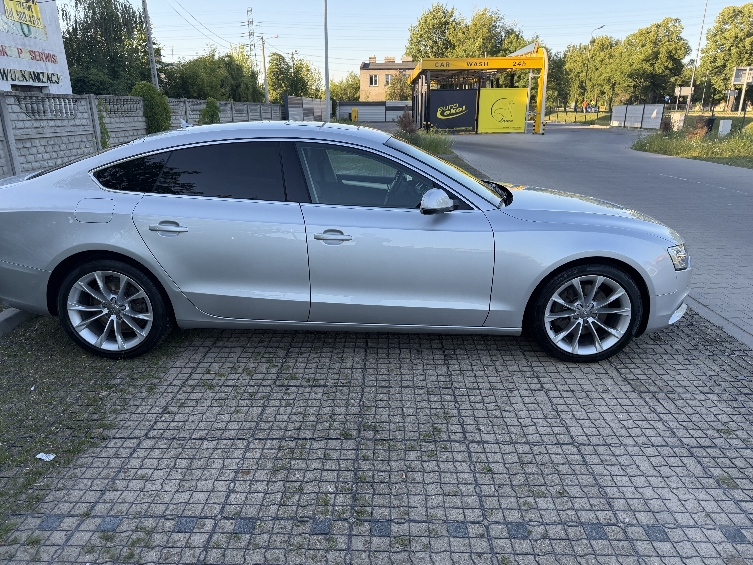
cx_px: 376
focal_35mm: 24
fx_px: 522
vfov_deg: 56.8
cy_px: 282
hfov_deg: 71.6
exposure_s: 1/750
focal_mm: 6.76
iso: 100
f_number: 1.78
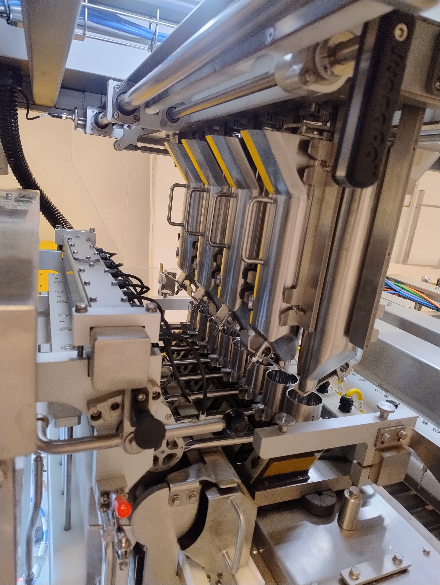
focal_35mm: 24
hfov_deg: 56.9
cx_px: 220
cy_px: 292
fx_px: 406
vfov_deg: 71.5
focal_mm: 5.56
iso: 391
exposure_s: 1/50
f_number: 1.8
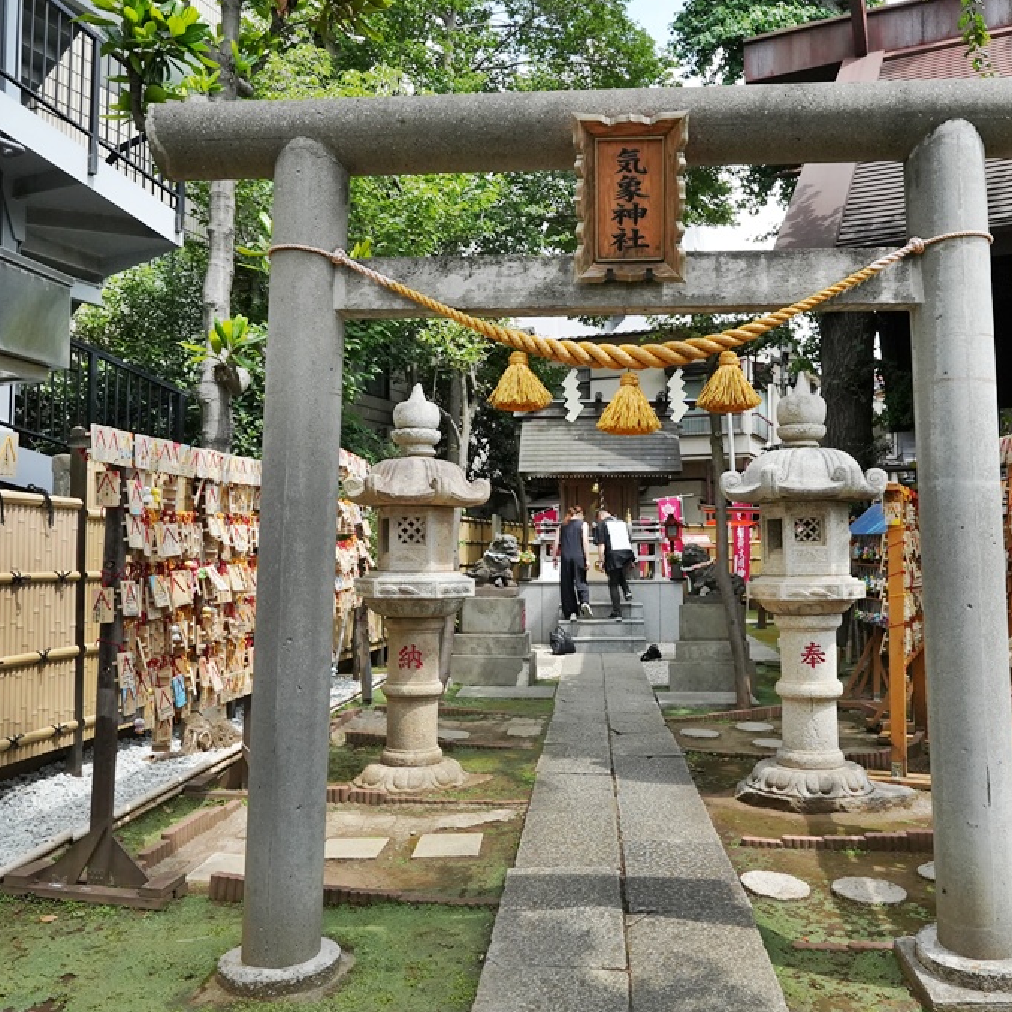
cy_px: 509
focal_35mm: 27
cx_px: 561
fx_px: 893
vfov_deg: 59.1
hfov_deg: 58.9
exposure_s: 1/1250
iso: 1600
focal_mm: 14
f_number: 8
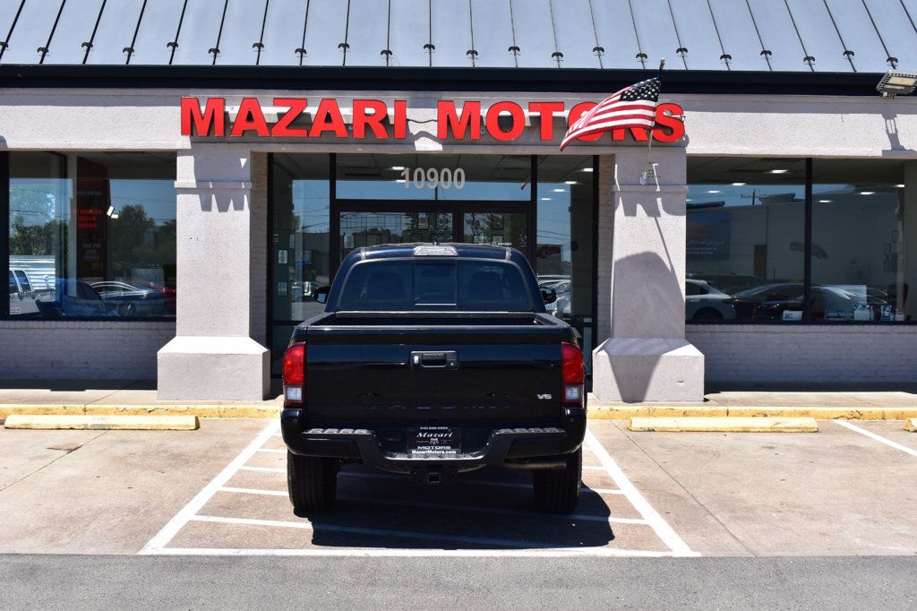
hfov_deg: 42.3
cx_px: 458
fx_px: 1184
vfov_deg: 28.9
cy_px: 306
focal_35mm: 46
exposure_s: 1/500
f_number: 11
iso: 400
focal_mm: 31
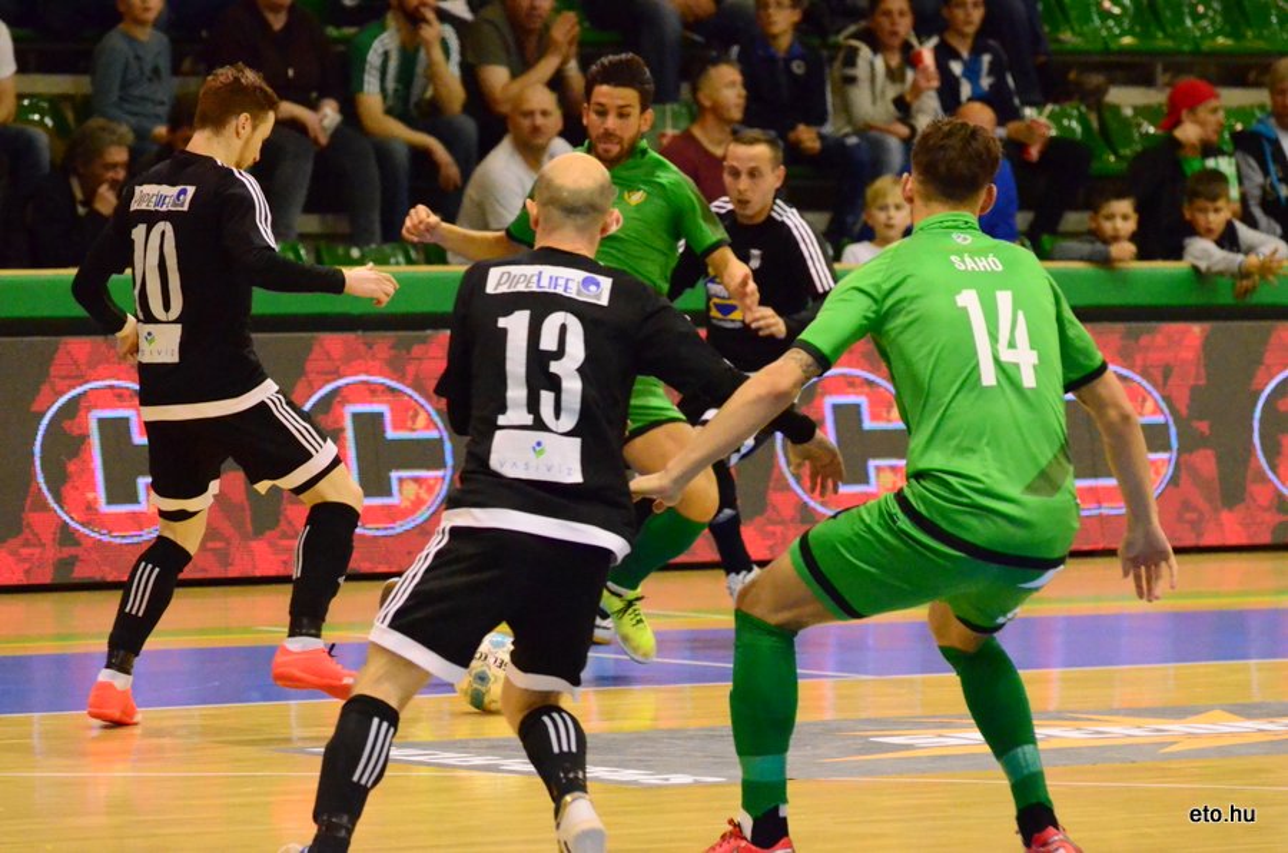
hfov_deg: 8.1
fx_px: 9104
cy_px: 426
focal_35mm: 255
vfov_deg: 5.4
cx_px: 644
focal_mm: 170
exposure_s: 1/640
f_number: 5
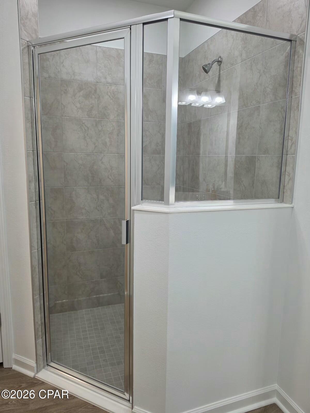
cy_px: 206
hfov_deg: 58.9
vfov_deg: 73.9
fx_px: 275
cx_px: 155
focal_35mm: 23
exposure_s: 1/120
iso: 80
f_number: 1.4
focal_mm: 6.5
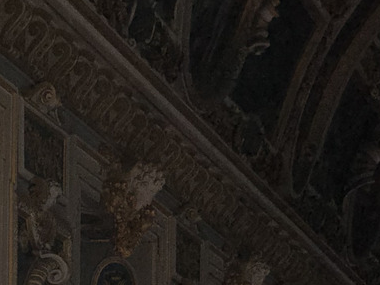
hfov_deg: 8.9
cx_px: -65
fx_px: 2404
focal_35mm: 219
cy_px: 590
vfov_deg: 6.6
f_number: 2.4
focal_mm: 6
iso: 20
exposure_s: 1/50
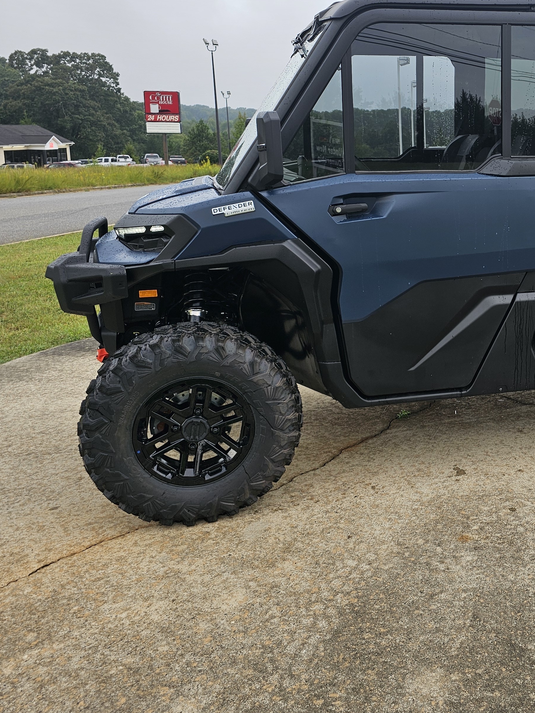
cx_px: 506
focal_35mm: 38
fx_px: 783
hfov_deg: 35.0
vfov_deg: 48.6
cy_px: 274
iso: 10
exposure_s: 1/160
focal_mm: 6.3
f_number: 1.7
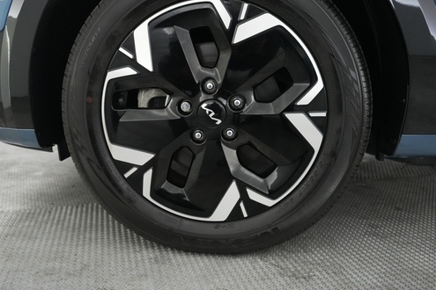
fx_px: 375
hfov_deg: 60.3
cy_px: 118
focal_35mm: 31
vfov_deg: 42.1
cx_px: 214
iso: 6400
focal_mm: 24
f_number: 2.8
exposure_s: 1/160
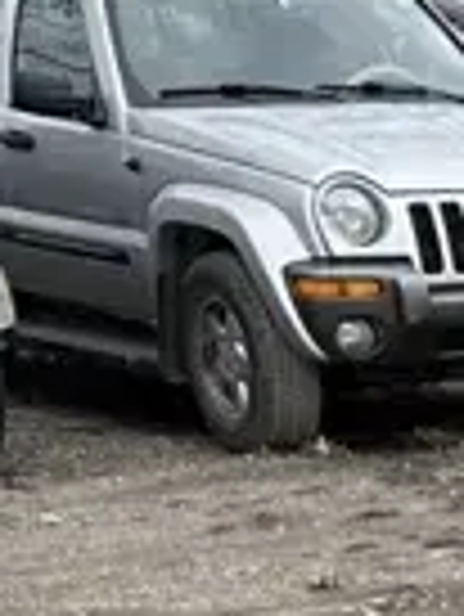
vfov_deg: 10.6
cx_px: 1671
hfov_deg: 7.2
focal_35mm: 168
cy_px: 1286
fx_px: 2998
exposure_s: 1/1664
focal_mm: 6.86
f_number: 1.78
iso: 80
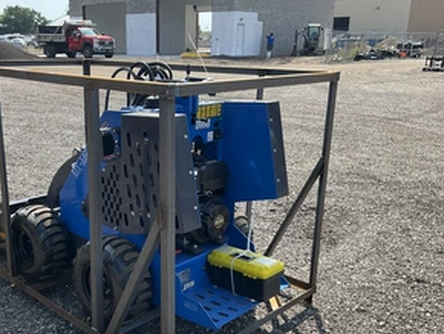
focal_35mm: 40
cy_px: 207
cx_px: 149
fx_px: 513
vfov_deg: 35.8
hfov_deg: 46.0
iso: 25
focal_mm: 3
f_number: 1.8
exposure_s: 1/683
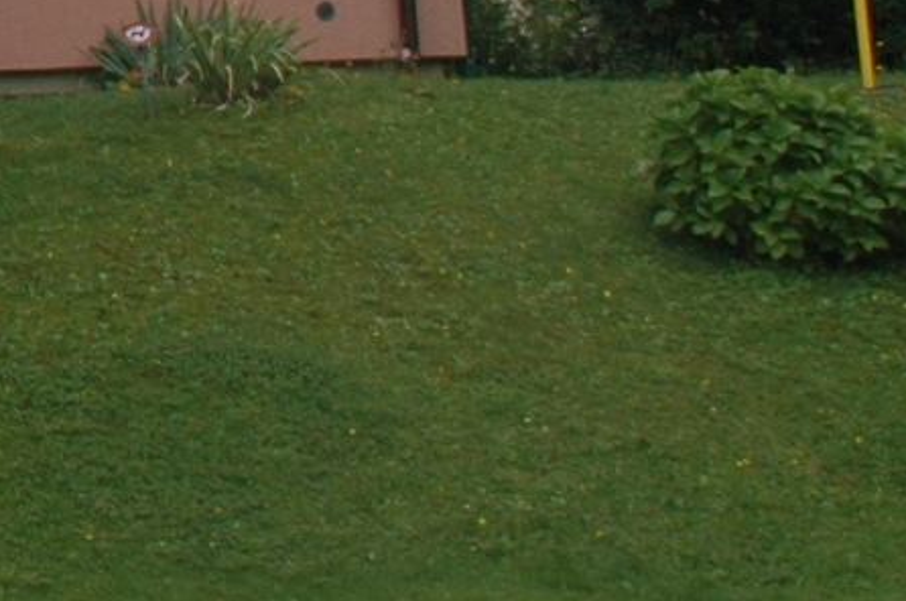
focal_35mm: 155
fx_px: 3895
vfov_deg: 8.1
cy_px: -883
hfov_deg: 11.0
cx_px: -1335
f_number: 8
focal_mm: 18
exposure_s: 1/200
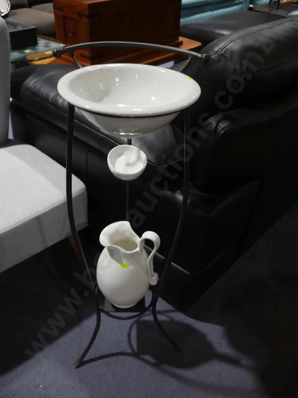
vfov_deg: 60.0
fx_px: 344
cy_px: 199
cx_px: 149
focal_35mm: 30
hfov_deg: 46.8
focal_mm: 15
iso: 250
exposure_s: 1/60
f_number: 3.6
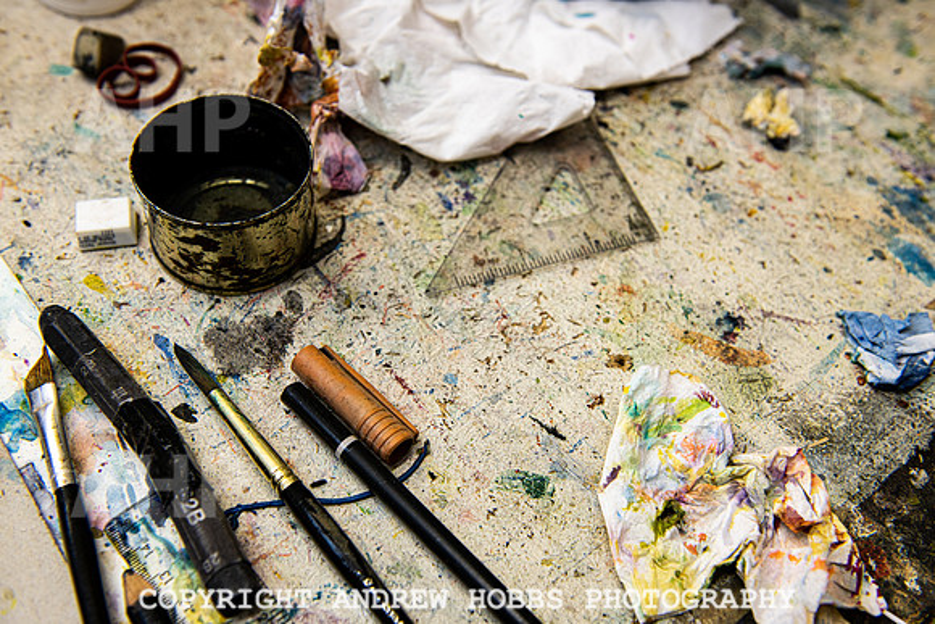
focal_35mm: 40
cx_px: 468
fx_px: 1039
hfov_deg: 48.4
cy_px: 312
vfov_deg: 33.4
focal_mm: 40
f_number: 5.6
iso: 64
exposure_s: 1/5
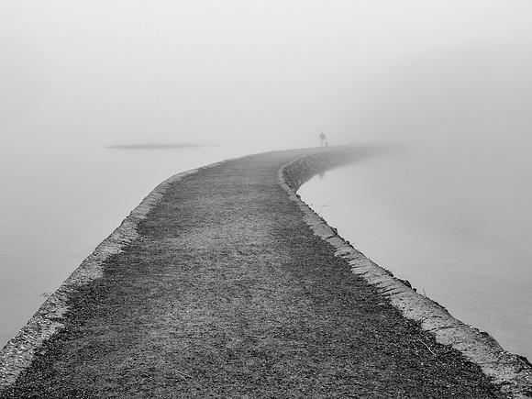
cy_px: 200
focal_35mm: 49
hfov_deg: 39.0
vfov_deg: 29.7
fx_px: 752
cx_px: 266
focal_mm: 24
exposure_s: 1/6
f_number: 14
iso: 100
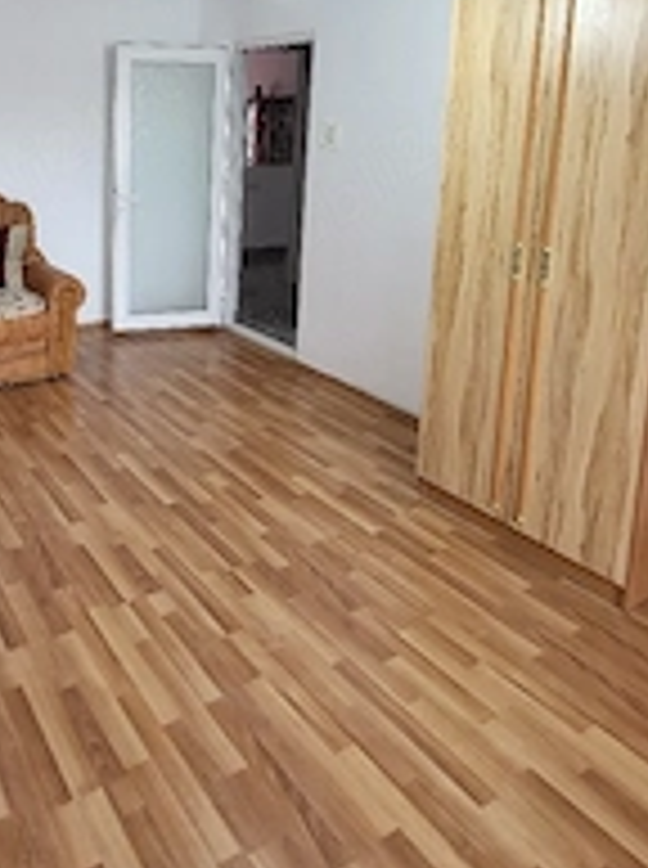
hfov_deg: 48.5
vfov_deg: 61.8
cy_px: 220
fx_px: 676
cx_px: 135
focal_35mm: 27
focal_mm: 1.74
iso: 160
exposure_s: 1/50.3
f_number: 2.2
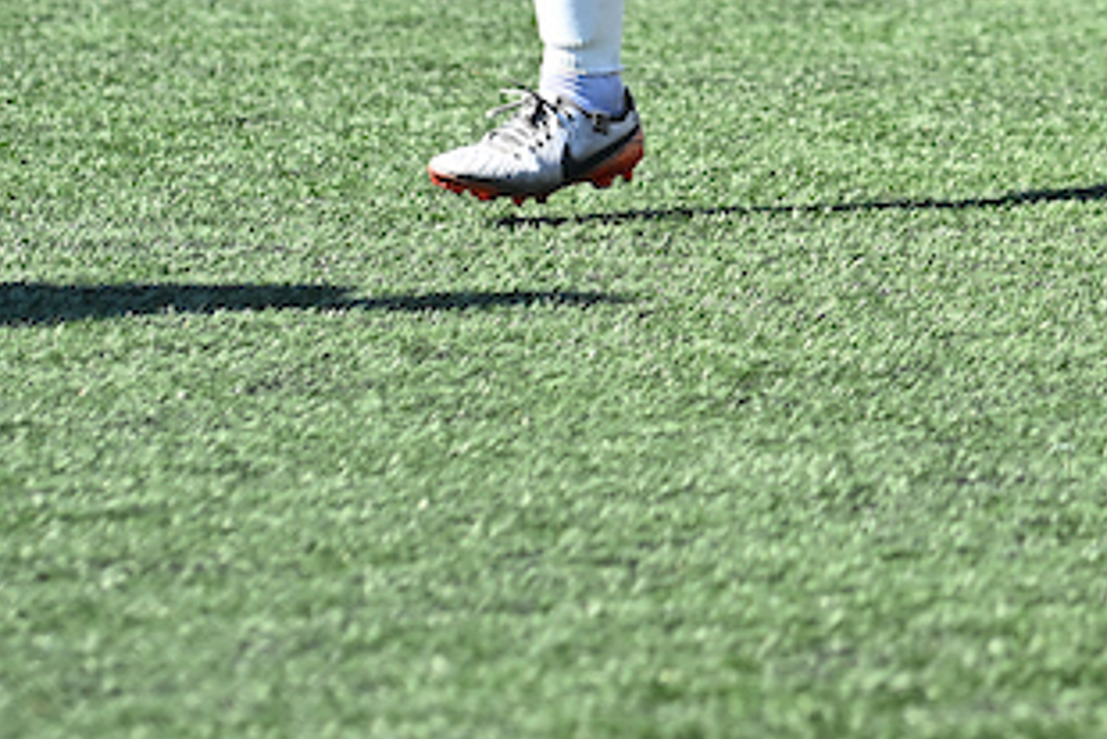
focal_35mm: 387
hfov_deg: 5.3
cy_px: -461
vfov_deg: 3.5
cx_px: 1136
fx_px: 11905
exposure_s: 1/3200
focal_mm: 100
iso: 500
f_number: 3.5
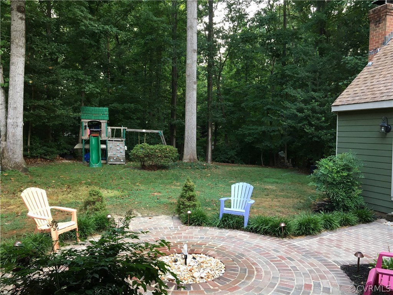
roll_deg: -1.3
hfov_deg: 61.7
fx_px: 329
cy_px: 148
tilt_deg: -1.2
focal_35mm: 29
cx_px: 196
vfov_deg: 48.2
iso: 25
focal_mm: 4.15
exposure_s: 1/30
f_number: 2.2
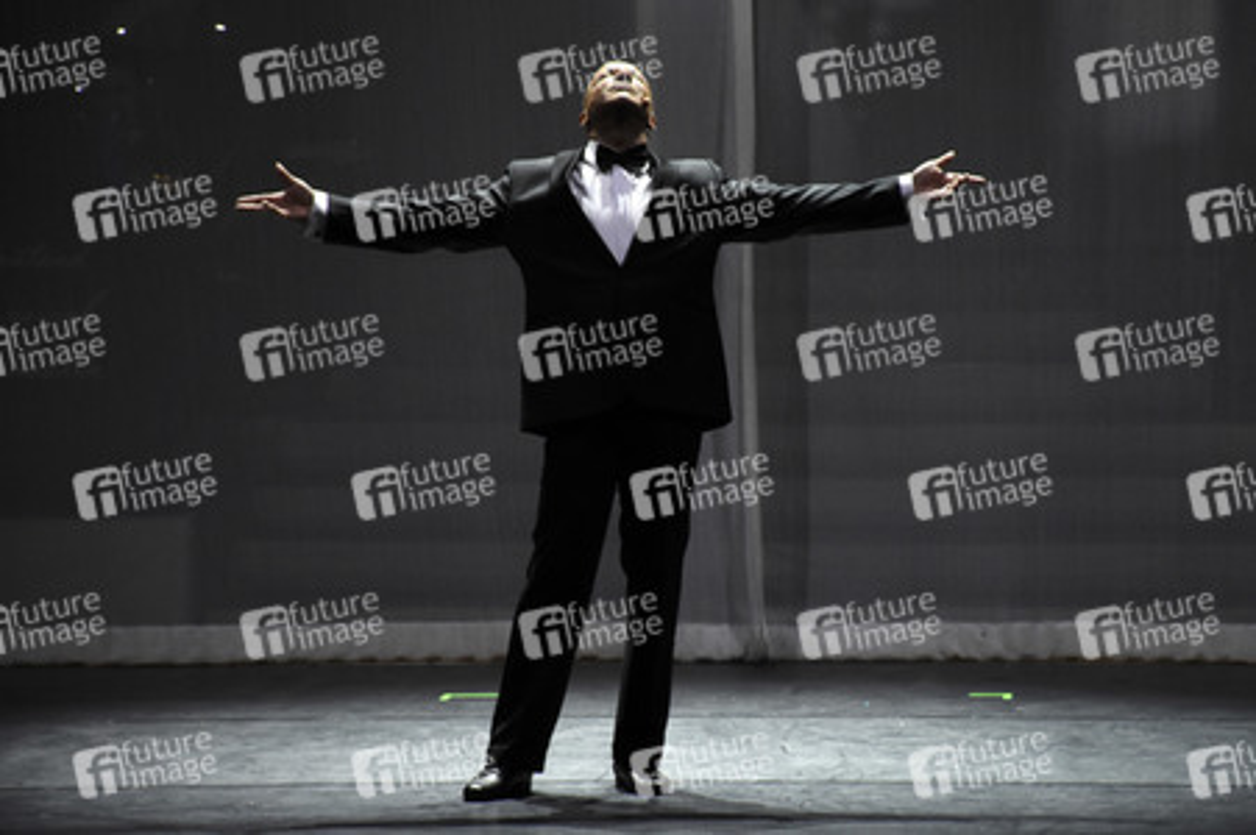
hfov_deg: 10.6
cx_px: 628
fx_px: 6798
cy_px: 418
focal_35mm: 195
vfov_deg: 7.0
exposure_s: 1/60
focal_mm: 130
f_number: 6.3
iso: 1600
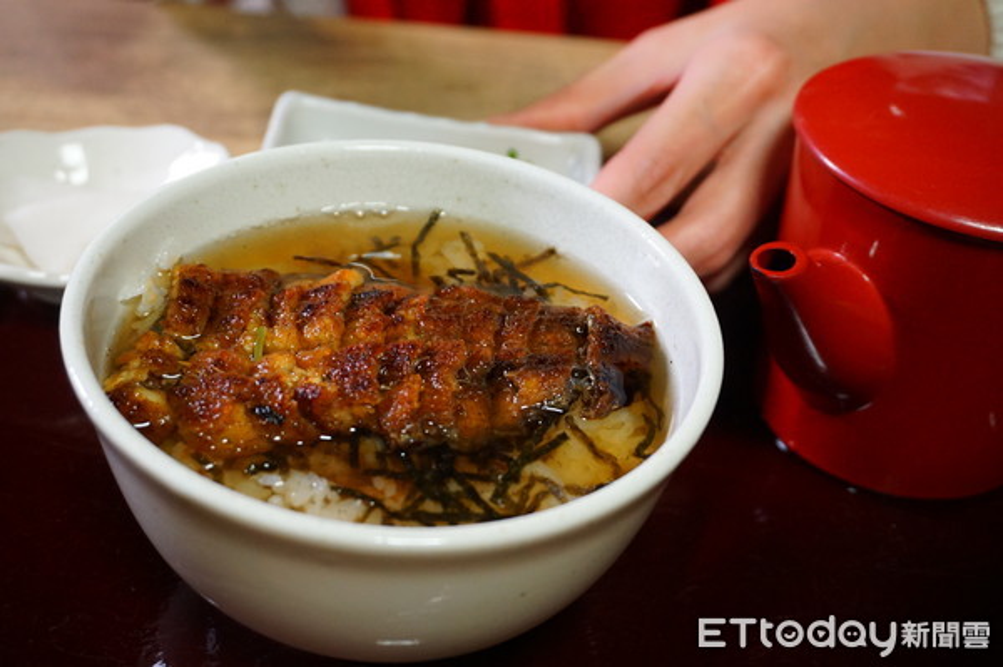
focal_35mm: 45
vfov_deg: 29.8
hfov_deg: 43.6
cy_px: 334
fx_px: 1253
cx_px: 502
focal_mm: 30
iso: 2000
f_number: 5
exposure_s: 1/60
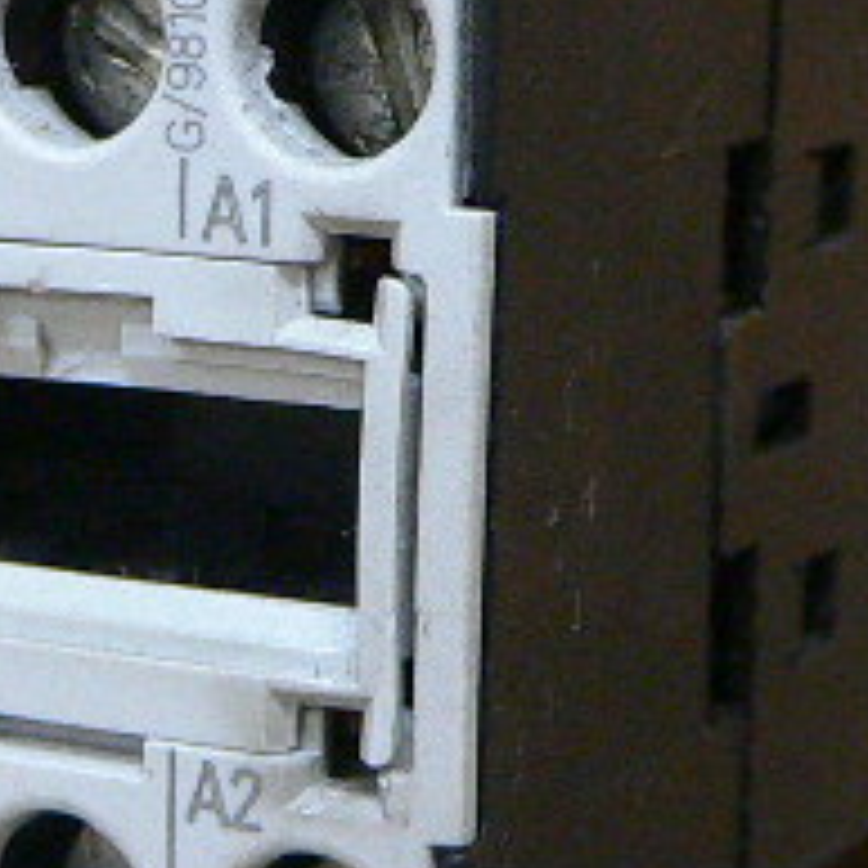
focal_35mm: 141
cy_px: 387
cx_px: 193
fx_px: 4000
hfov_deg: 12.3
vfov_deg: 12.4
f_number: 2.8
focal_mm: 6.3
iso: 200
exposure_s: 1/13
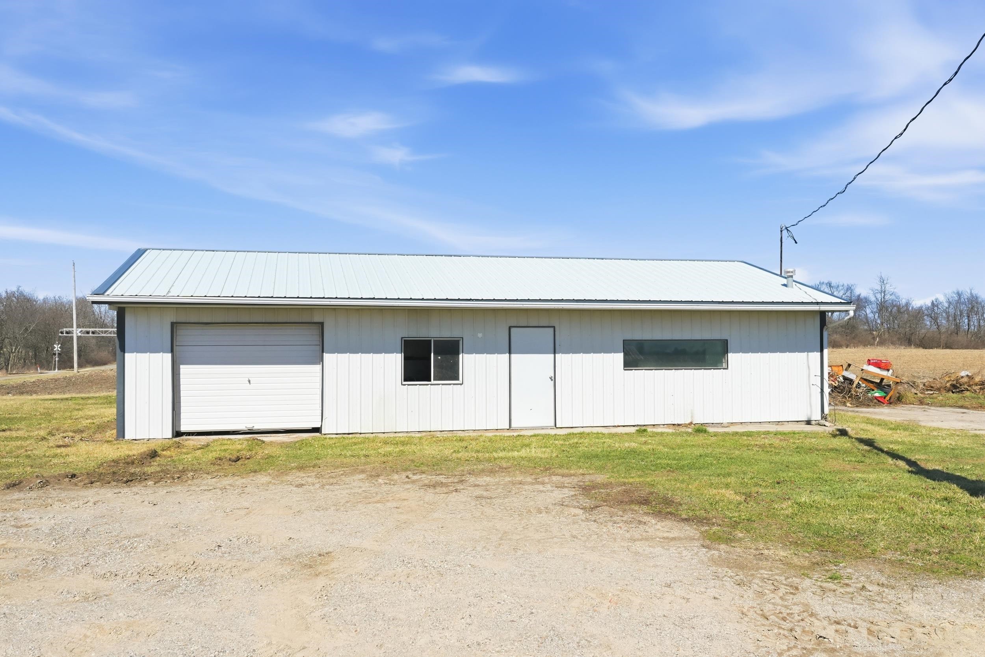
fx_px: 821
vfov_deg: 43.6
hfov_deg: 61.9
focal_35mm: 30
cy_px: 328
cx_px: 492
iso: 1000
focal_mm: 20
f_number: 6.3
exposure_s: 1/4000
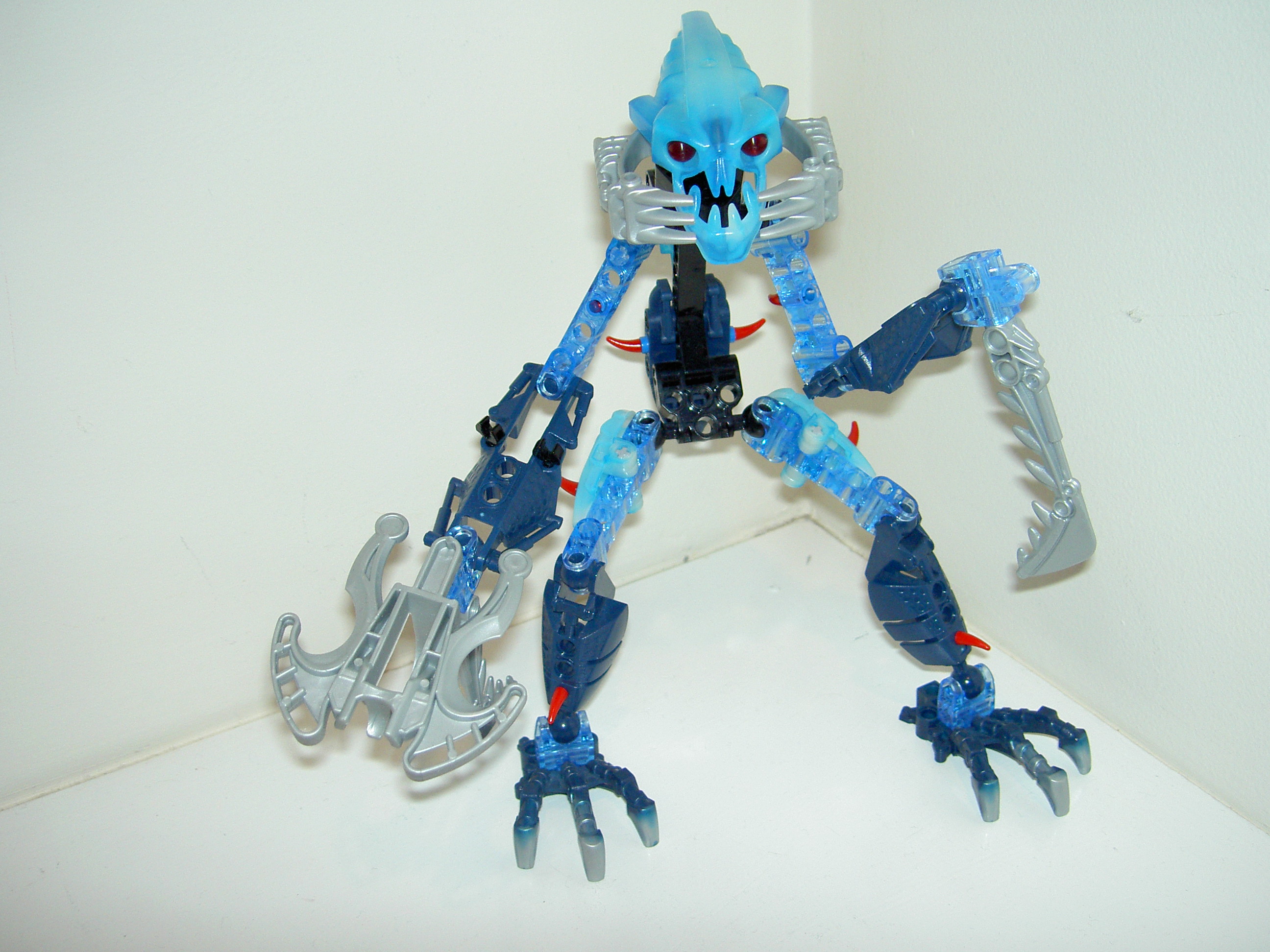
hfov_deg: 47.9
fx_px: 1431
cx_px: 635
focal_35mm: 39
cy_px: 476
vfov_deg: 36.8
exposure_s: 1/59.5
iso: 100
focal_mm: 8
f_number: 2.8
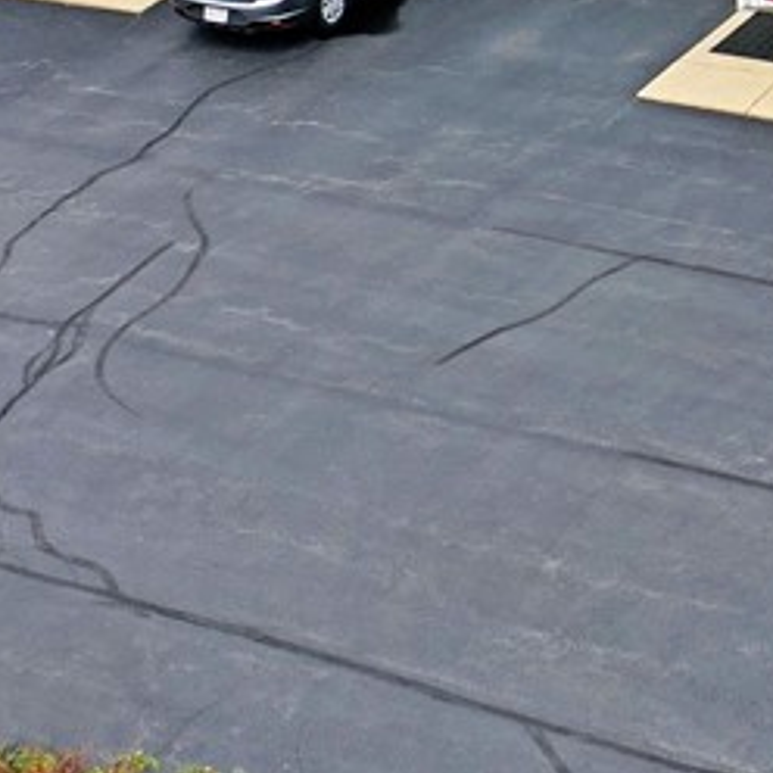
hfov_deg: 15.6
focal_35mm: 104
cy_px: -290
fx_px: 2627
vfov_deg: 15.7
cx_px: 1113
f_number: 4
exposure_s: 1/120
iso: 100
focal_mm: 10.26
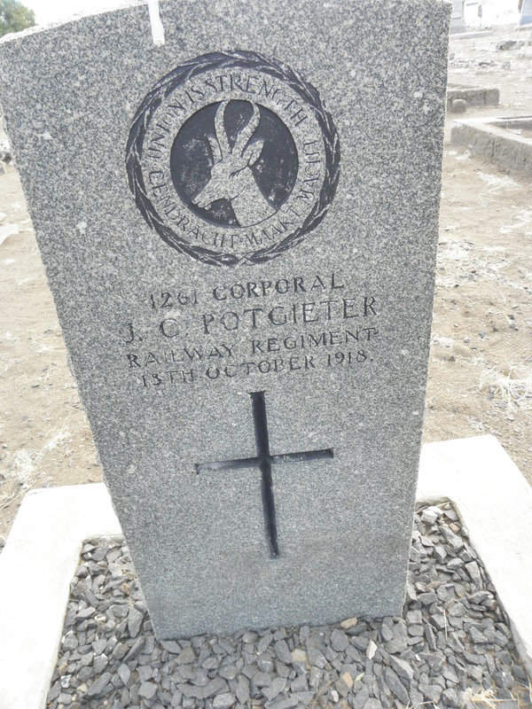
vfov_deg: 67.3
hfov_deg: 53.1
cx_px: 266
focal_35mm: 26
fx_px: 533
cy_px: 354
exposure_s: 1/60
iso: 200
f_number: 6.3
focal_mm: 4.6
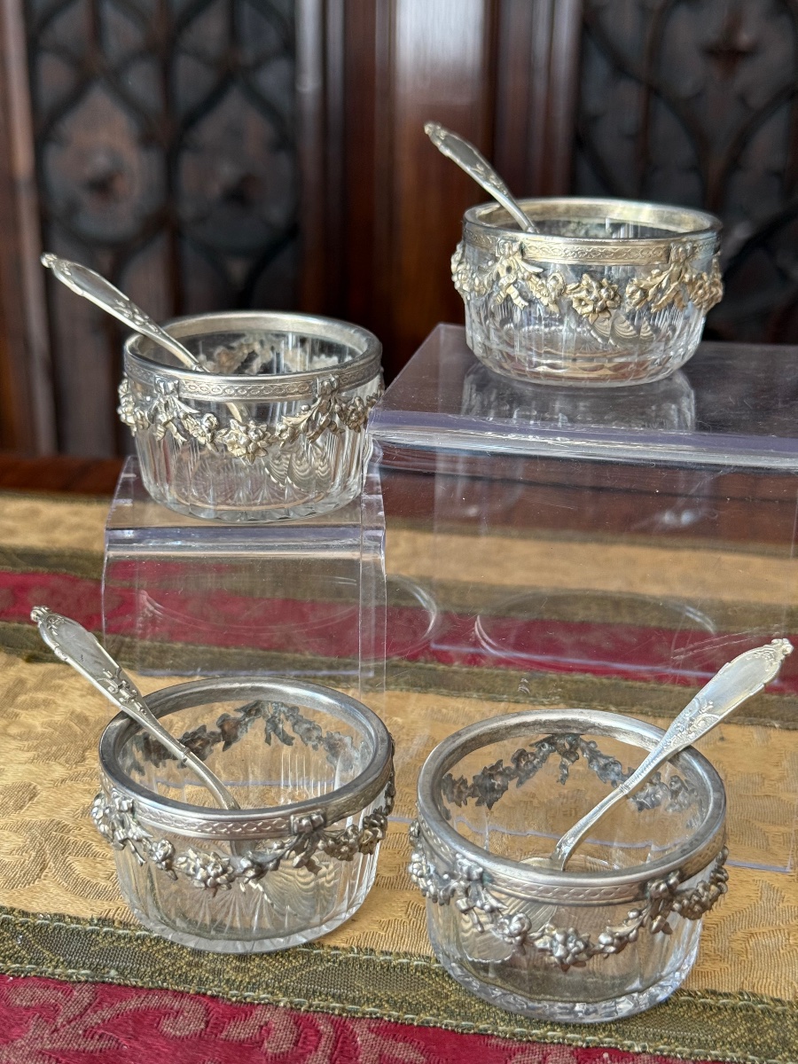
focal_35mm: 48
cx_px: 399
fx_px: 1475
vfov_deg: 39.7
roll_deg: -0.5
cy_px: 532
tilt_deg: -21.9
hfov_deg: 30.3
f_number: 1.78
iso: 100
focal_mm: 6.76
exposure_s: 1/60
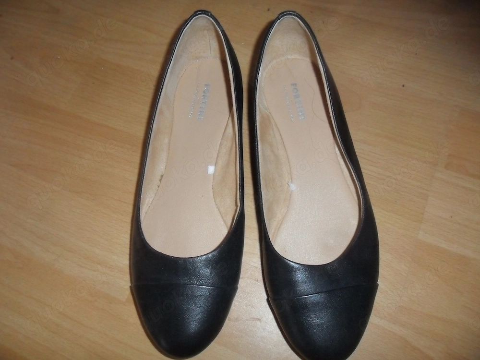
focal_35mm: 27
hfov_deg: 65.3
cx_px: 240
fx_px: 374
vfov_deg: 51.4
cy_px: 180
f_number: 3.5
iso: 400
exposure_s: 1/45
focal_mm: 4.9
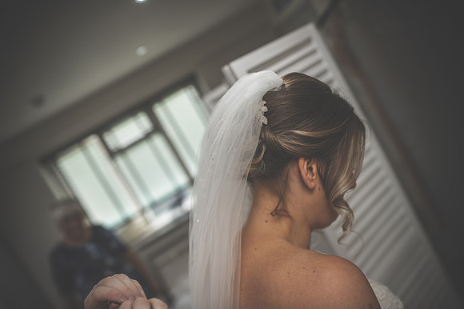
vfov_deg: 37.8
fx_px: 451
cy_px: 154
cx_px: 232
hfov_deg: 54.5
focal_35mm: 35
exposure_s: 1/125
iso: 250
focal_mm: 35
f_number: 2.5
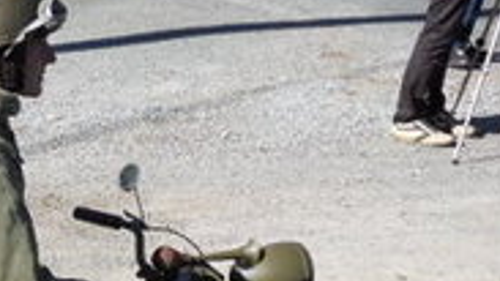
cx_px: -8
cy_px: 281
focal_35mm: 162
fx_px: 2148
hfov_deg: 13.1
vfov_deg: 7.5
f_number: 5.1
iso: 80
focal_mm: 12.2
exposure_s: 1/350
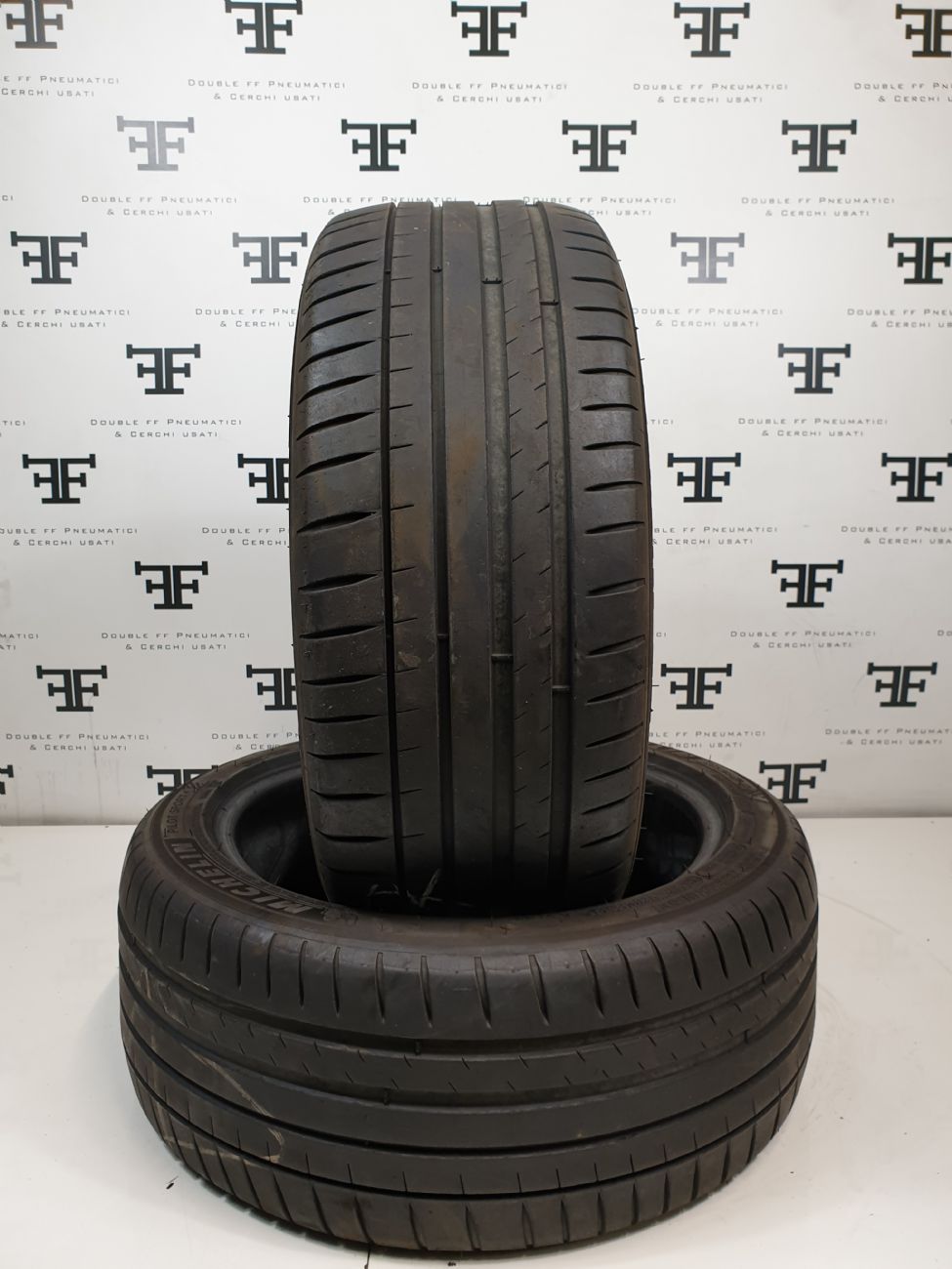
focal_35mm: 26
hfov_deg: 53.1
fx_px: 953
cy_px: 634
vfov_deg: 67.3
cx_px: 476
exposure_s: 1/50
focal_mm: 4.3
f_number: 2.4
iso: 100
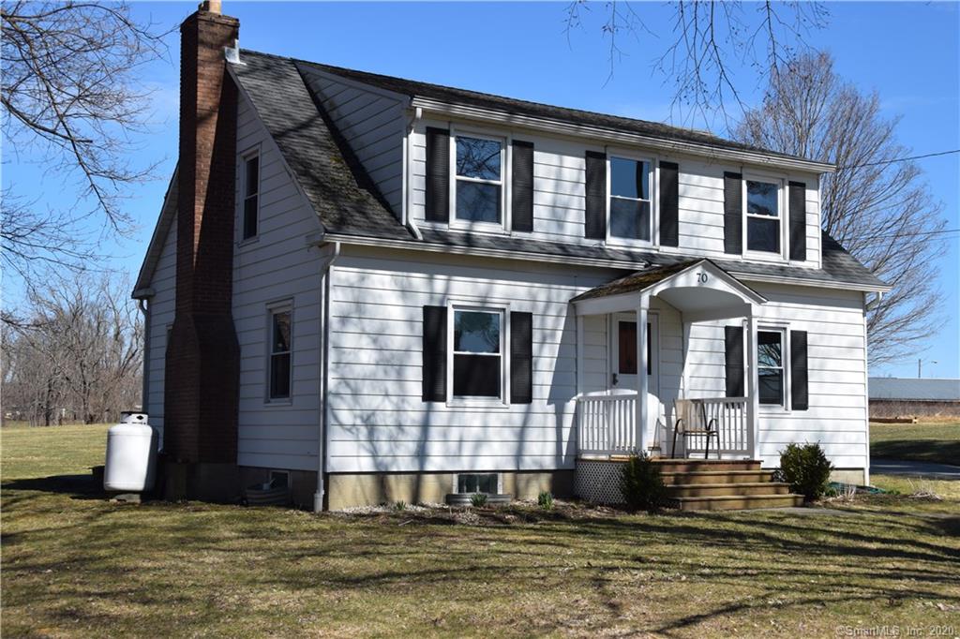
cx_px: 480
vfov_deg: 28.9
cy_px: 320
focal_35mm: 46
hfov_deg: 42.3
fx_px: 1240
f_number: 10
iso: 200
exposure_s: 1/400
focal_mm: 31
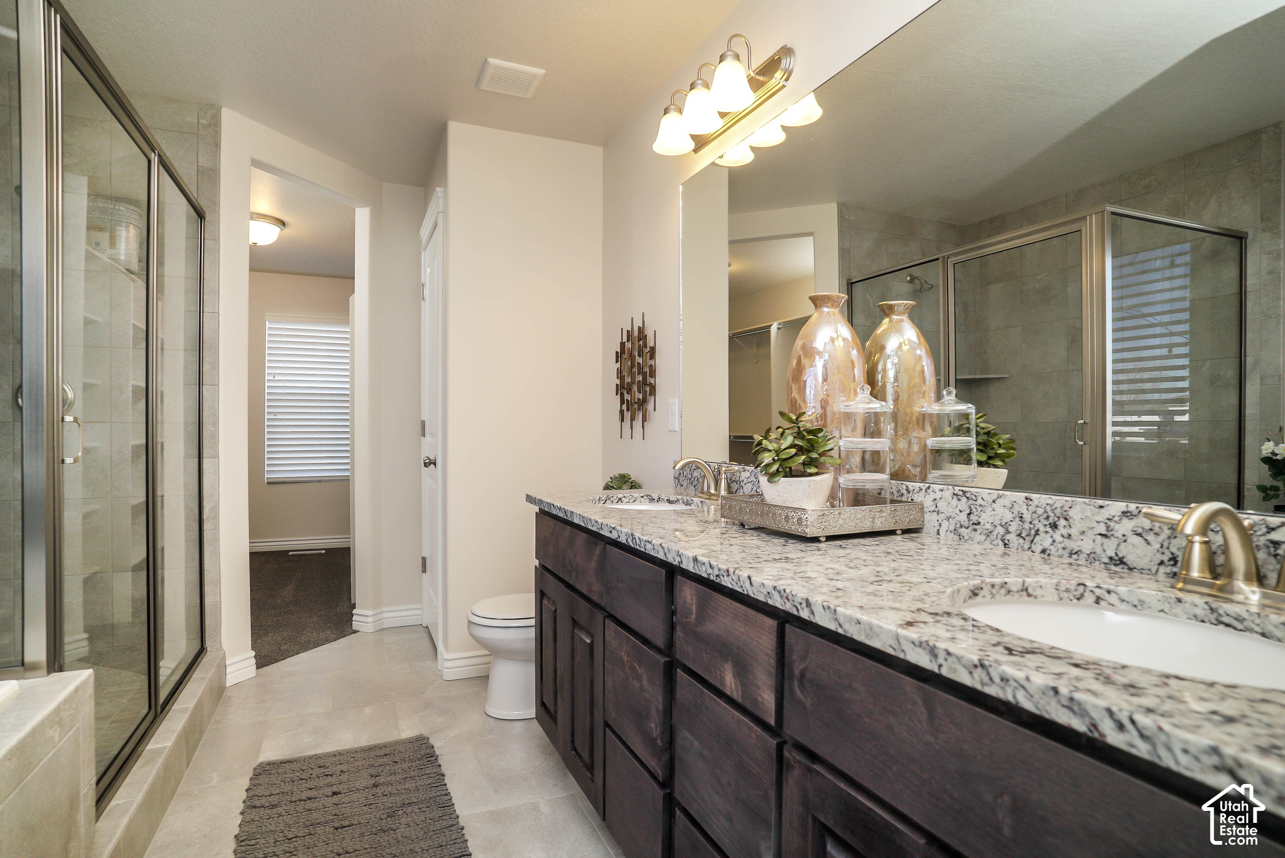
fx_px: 643
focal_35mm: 18
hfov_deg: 90.0
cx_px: 642
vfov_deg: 67.5
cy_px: 429
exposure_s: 1/80
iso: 800
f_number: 5.6
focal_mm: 18
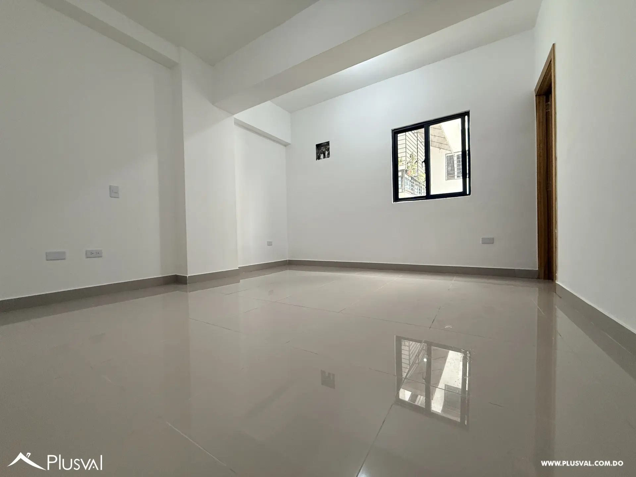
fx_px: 257
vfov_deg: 85.7
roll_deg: +1.3
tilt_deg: -0.3
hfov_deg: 102.1
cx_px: 318
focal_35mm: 14
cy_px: 238
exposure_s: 1/120
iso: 250
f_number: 2.2
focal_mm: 2.22
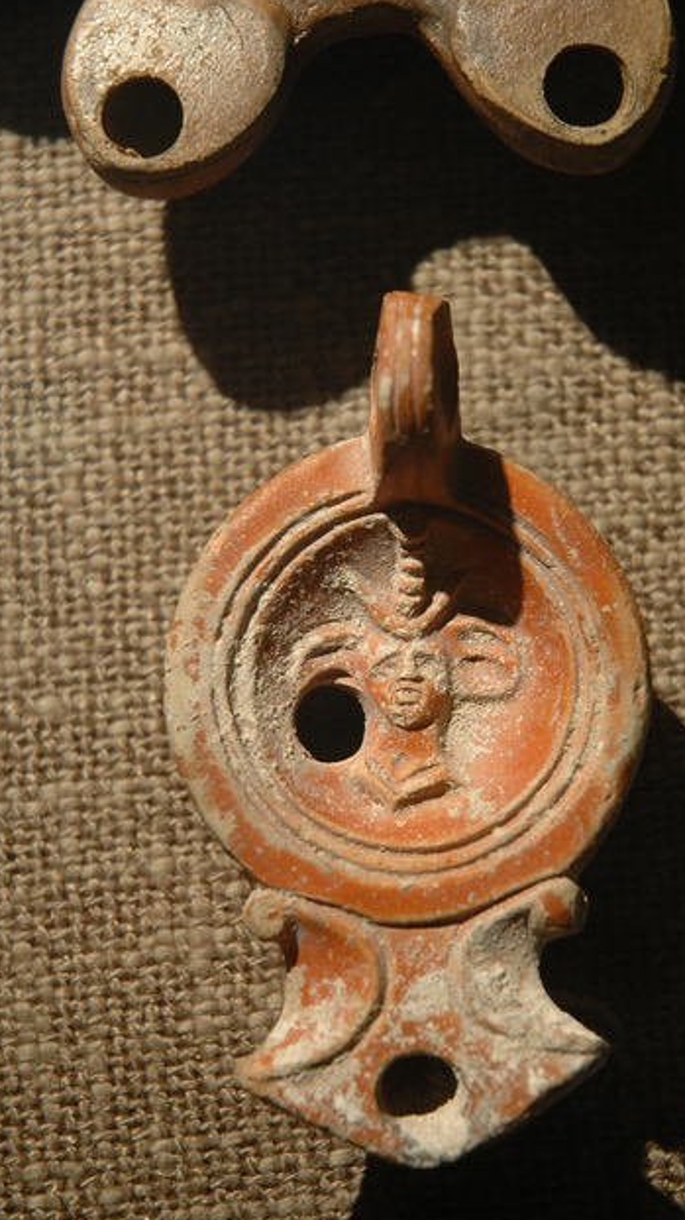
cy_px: 641
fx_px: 3781
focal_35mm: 117
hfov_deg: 10.3
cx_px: 418
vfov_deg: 18.3
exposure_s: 1/20
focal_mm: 70
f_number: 4.5
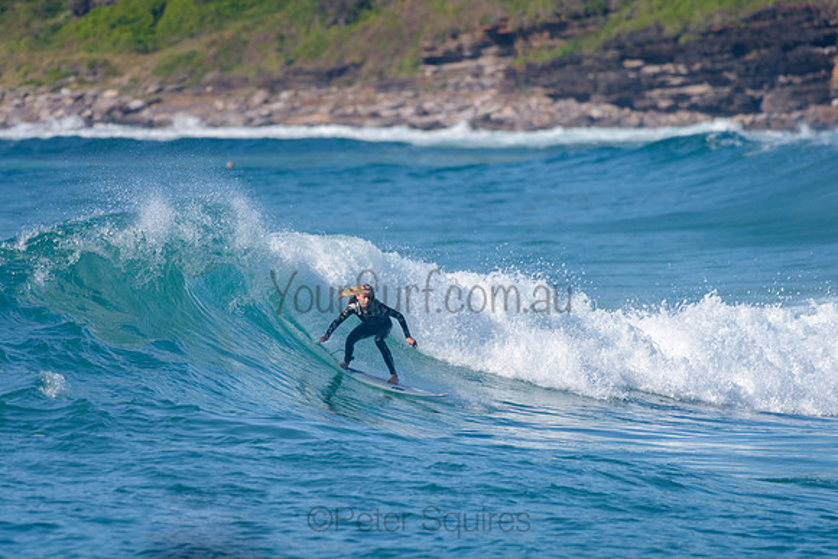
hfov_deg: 3.4
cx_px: 325
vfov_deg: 2.2
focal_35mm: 612
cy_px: 340
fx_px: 14256
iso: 160
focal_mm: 500
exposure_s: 1/2000
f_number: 5.6
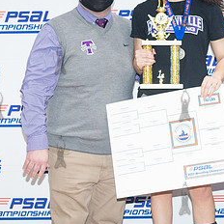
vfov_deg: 17.2
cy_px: 112
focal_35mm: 101
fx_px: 739
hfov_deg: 17.1
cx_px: 172
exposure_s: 1/250
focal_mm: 35
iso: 4000
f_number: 5
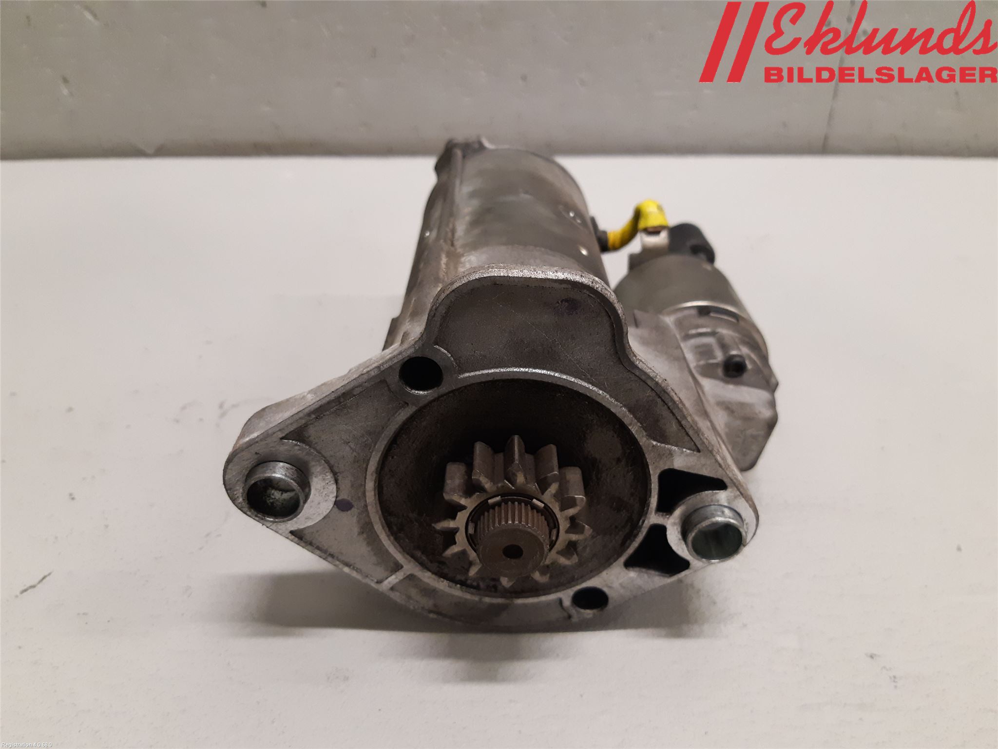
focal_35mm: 26
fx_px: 750
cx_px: 499
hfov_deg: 67.3
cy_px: 374
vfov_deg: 53.1
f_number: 1.7
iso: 250
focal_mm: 3.93
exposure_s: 1/50
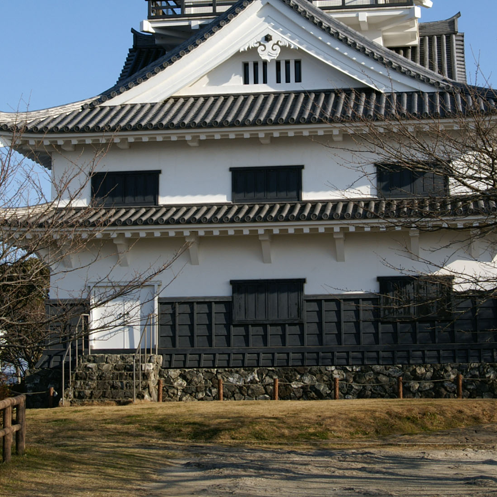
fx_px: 1186
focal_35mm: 73
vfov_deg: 23.5
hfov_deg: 23.7
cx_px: 244
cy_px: 159
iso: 100
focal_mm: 28
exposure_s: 1/160
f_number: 10
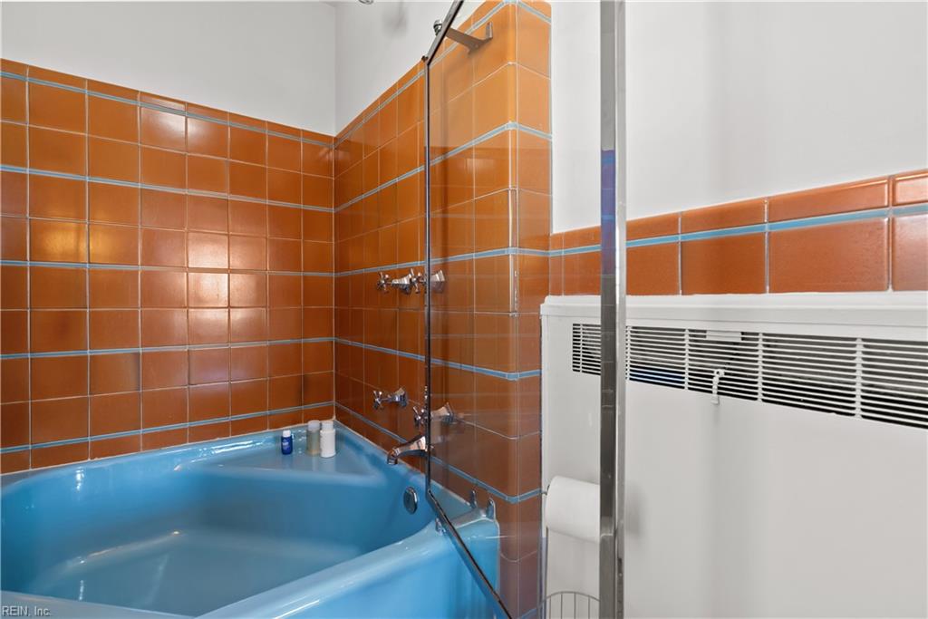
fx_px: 412
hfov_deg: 96.7
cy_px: 310
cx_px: 464
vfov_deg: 73.8
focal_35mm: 16
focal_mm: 16
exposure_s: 1/3
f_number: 7.1
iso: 1000
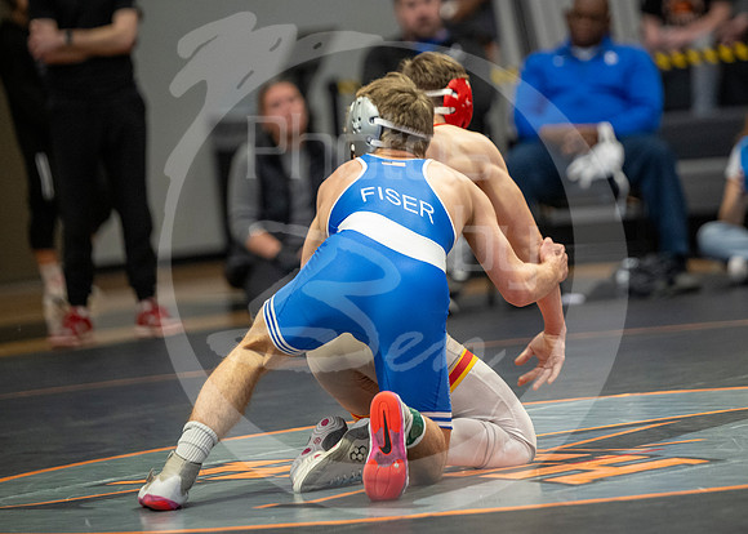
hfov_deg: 9.2
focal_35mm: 220
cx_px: 455
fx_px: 4667
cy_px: 240
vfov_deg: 6.5
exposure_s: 1/1000
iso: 3200
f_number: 2.8
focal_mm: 170
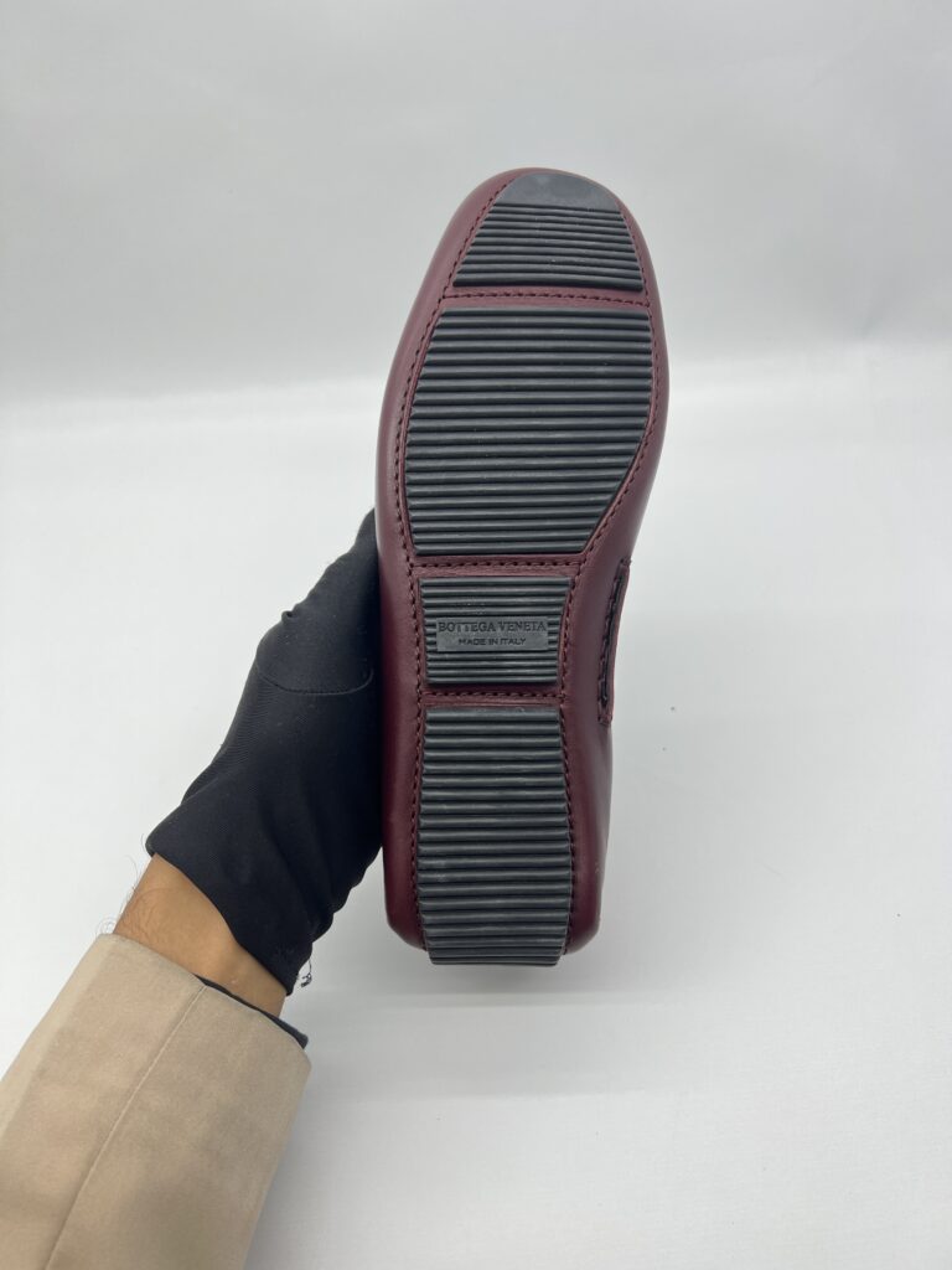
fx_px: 953
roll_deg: +4.2
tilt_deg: -44.5
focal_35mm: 26
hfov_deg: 53.1
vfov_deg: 67.3
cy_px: 635
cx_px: 476
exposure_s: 1/100
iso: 40
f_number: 1.5
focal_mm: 5.7
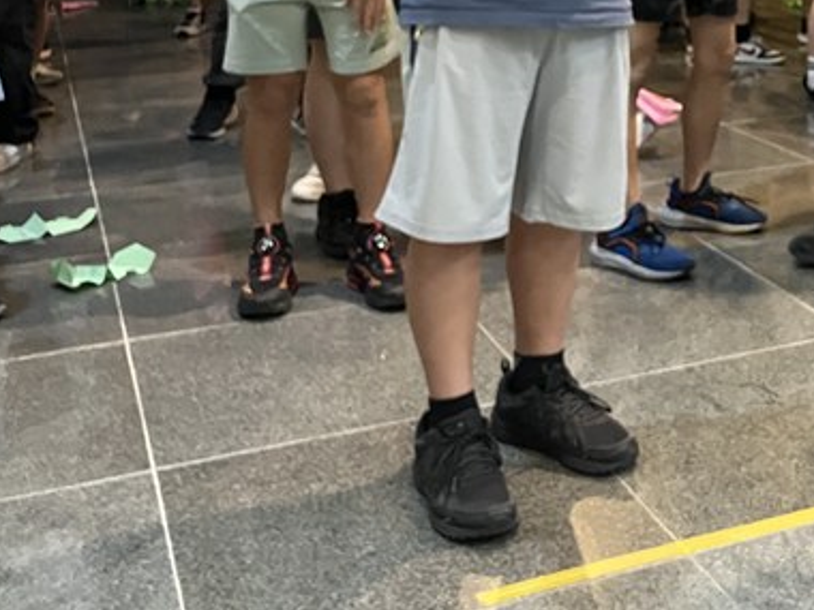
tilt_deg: -4.7
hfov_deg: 30.4
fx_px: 1387
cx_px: 814
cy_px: -28
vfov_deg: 23.6
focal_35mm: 59
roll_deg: +0.1
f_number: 1.8
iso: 500
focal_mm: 3.99
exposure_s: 1/30
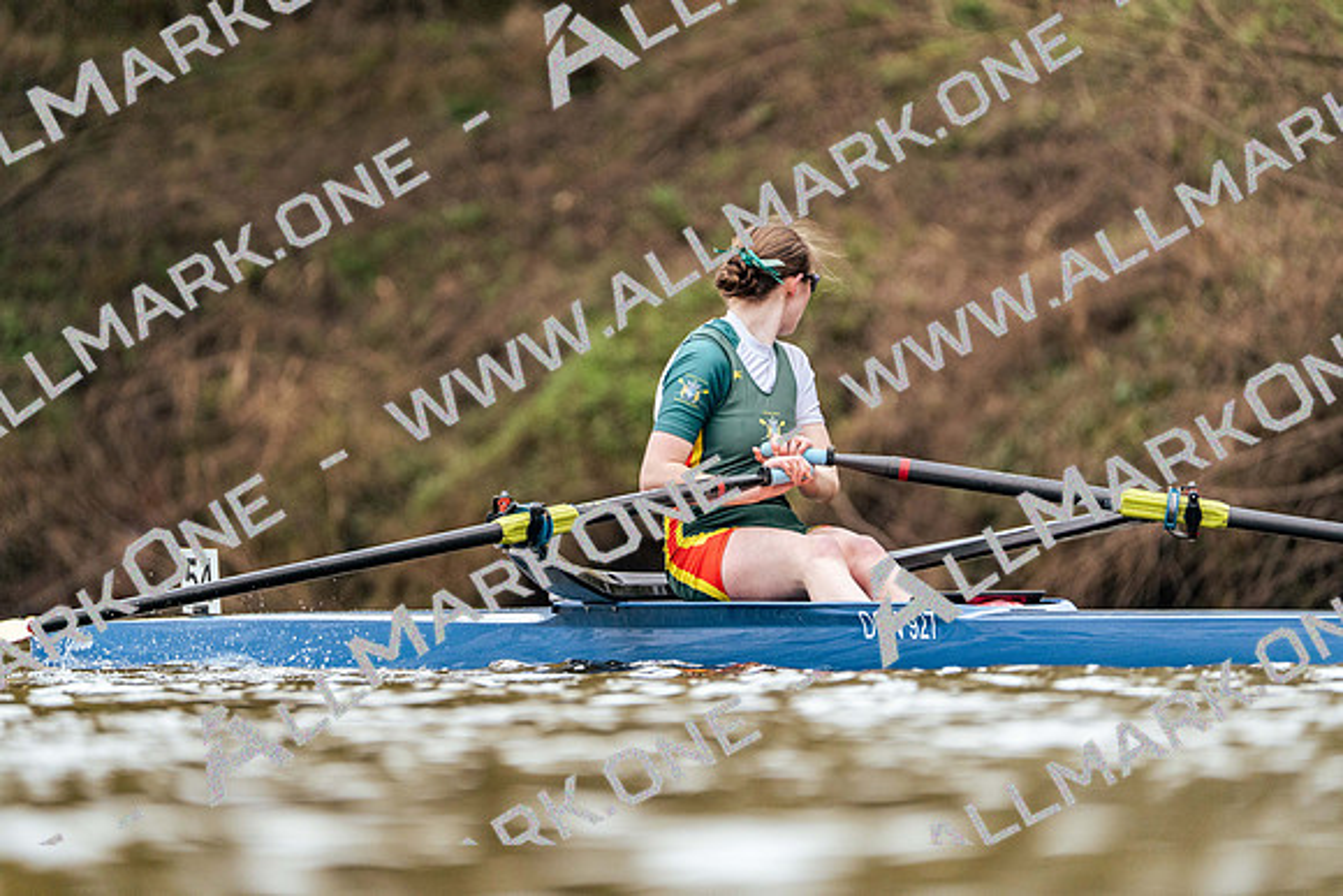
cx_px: 672
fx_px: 22388
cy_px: 448
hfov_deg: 3.4
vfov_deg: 2.3
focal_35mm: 600
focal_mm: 600
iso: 2500
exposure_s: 1/2000
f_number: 6.3
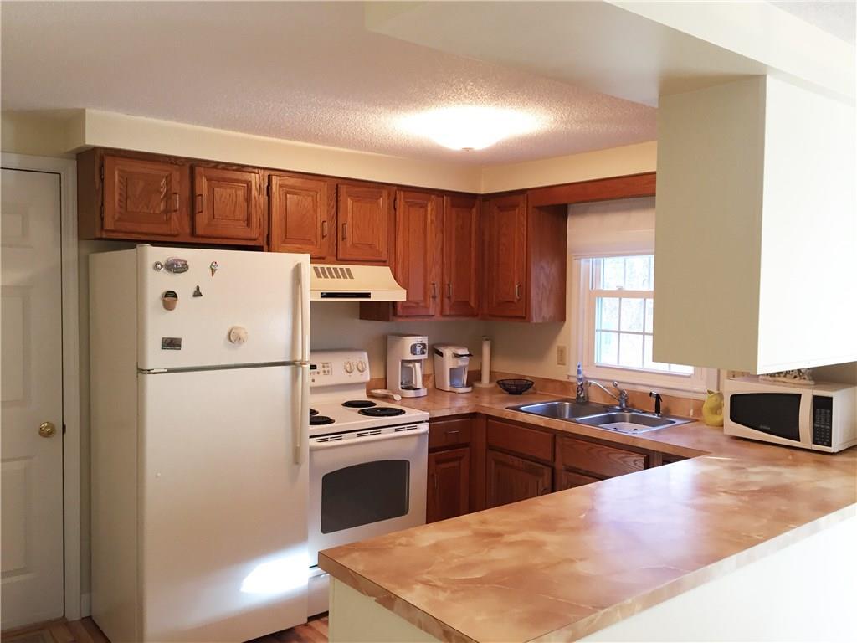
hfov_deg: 61.7
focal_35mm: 29
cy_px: 322
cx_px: 428
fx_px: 718
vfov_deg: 48.2
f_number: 2.2
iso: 100
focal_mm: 4.15
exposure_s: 1/30
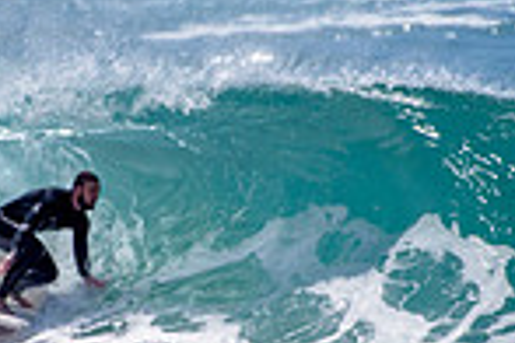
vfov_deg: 0.6
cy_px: 227
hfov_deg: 0.9
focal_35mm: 2421
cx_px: 156
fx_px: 34631
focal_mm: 500
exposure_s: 1/2000
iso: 72
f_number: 5.6
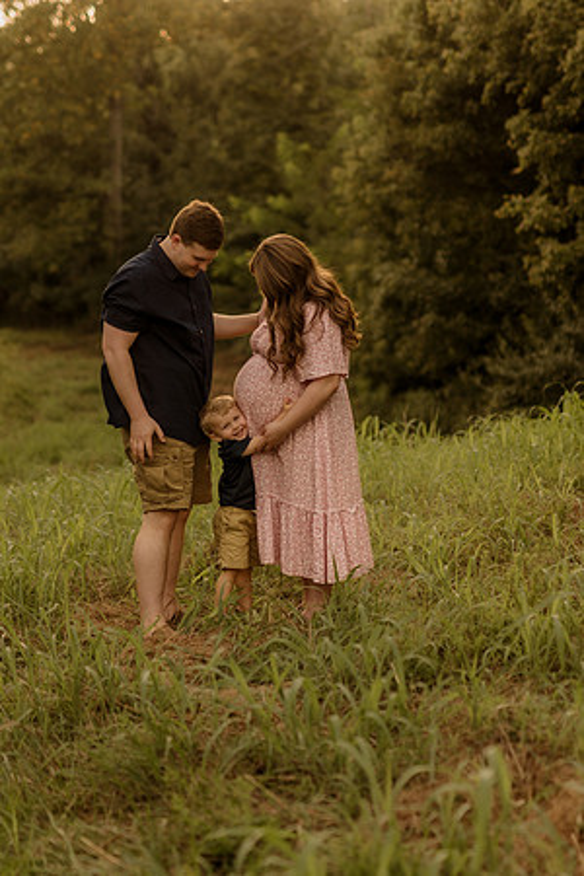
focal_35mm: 75
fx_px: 1825
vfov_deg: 27.0
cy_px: 438
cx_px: 292
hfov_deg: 18.2
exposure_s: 1/800
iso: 125
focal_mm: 50
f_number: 1.8
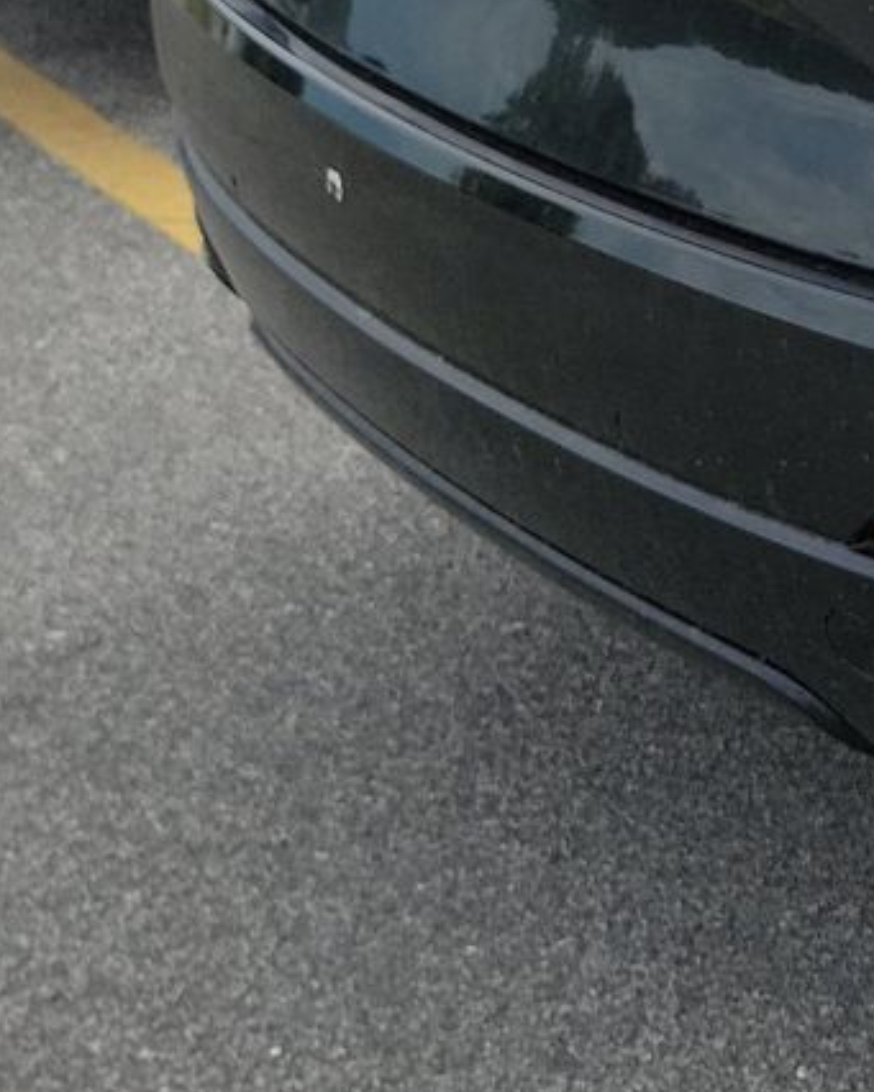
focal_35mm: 88
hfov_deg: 14.2
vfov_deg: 20.7
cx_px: 1833
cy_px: -123
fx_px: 2844
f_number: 1.8
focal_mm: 6.7
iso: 50
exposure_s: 1/298
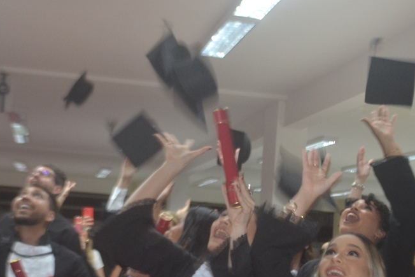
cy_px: 156
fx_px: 761
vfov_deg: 20.6
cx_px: 225
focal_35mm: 66
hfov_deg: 30.5
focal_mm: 28
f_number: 4.5
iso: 1250
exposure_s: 1/60
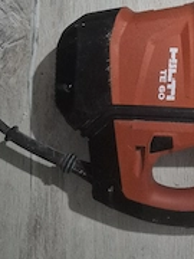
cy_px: 30
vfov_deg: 35.5
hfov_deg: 26.5
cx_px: 210
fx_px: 381
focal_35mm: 51
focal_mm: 5.4
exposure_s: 1/50
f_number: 1.8
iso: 1600
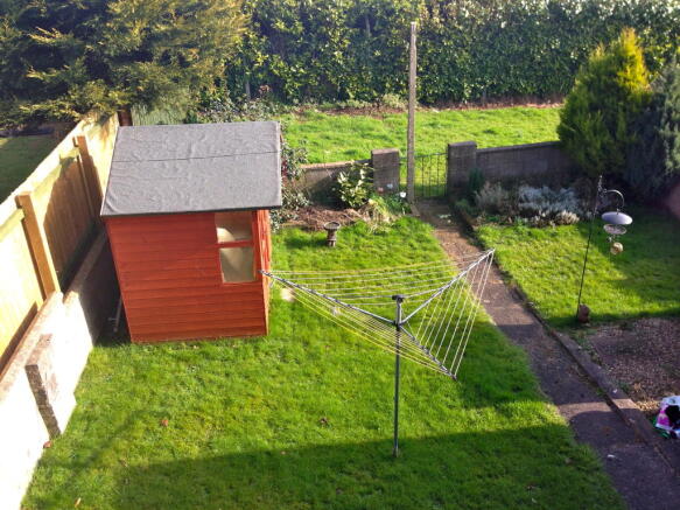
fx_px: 648
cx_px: 340
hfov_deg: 55.4
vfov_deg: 42.9
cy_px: 255
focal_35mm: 33
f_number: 2.4
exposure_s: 1/347
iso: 64
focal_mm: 4.13
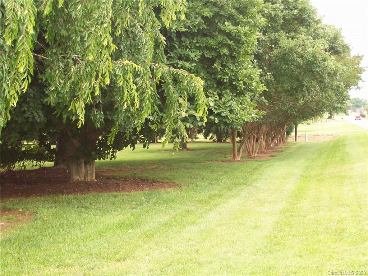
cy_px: 138
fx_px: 595
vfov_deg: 26.1
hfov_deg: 34.3
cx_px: 184
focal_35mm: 56
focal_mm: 9.4
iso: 200
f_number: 3.4
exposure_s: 1/176
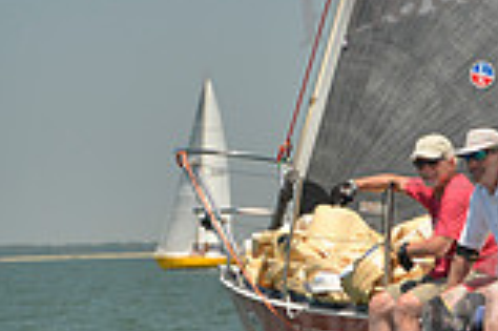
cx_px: 905
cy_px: 84
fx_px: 5583
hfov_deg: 5.0
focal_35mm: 404
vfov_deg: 3.4
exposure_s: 1/640
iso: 200
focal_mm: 110
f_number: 5.6
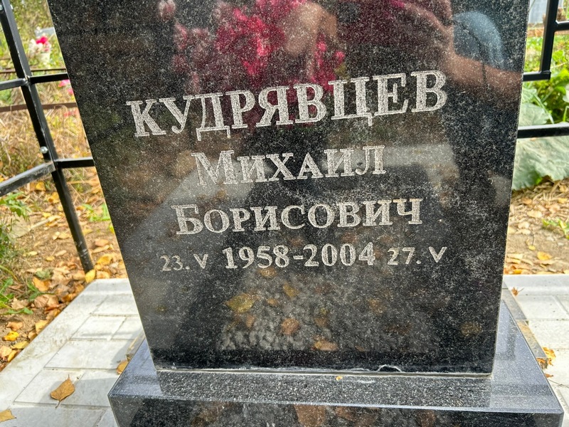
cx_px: 284
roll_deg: +5.5
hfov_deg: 67.3
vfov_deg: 53.1
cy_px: 214
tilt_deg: -24.4
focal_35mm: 26
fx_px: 427
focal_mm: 5.7
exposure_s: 1/311
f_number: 1.5
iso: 50
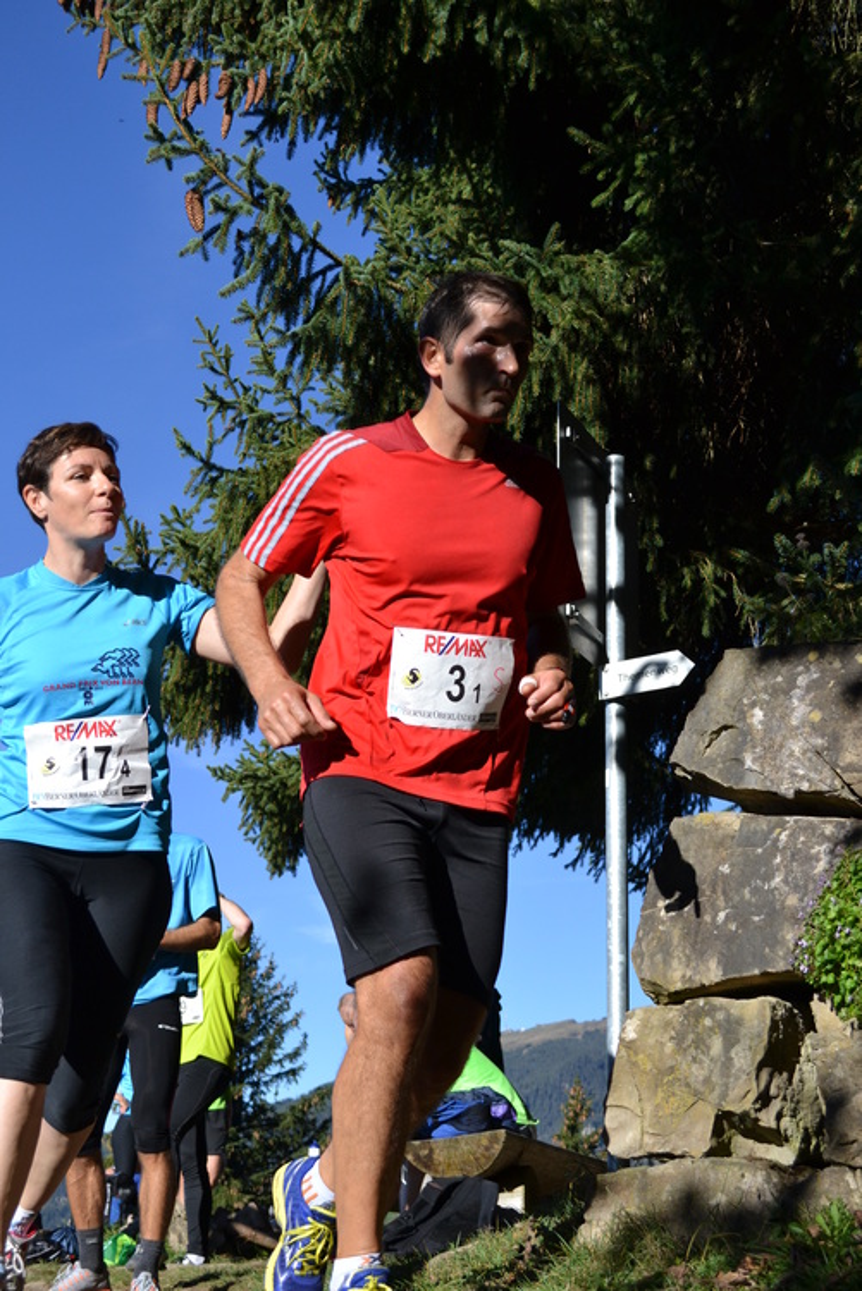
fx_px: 1831
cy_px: 646
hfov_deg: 26.5
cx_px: 431
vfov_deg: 38.9
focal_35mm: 51
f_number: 5.6
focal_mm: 34
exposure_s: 1/1600
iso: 400
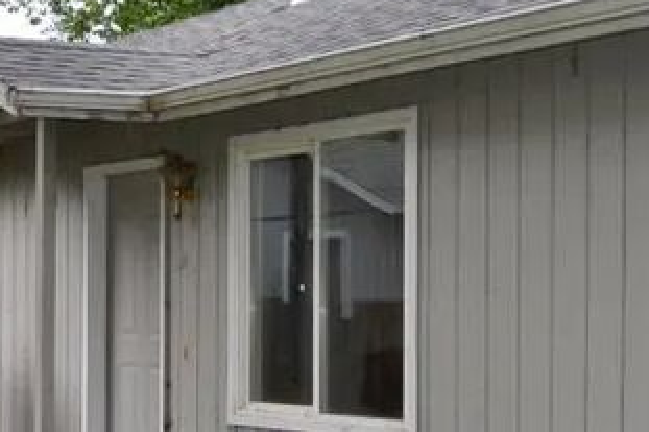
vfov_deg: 15.3
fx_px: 1604
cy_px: 312
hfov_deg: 22.4
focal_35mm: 89
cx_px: 83
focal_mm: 18
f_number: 5.6
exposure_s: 1/200
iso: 100
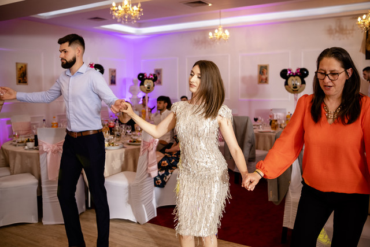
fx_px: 360
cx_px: 185
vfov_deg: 37.9
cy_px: 124
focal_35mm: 35
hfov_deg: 54.4
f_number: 2
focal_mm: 23
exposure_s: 1/200
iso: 800
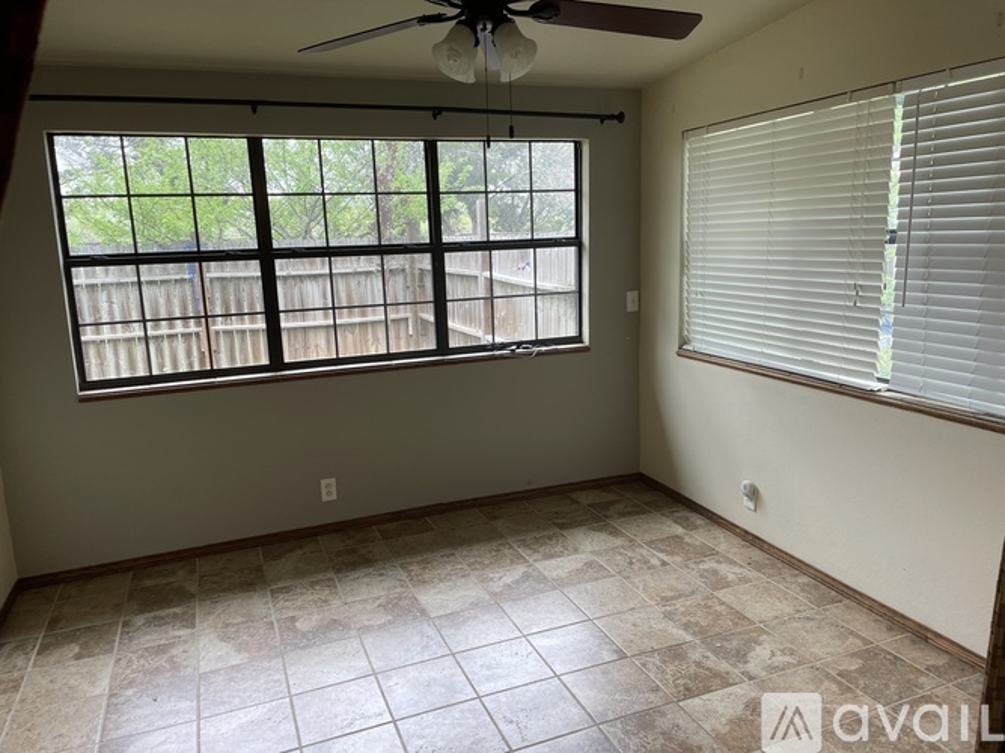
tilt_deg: -9.1
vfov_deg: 53.0
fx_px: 755
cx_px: 502
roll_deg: +1.6
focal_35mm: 26
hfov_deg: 67.3
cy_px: 376
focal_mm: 4.2
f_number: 1.6
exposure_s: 1/120
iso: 50
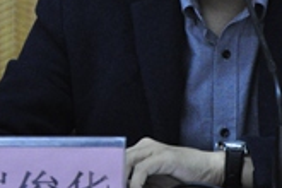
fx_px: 4471
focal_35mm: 571
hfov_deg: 3.6
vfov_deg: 2.4
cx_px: 145
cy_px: -38
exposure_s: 1/100
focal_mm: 105
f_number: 5.6
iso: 1600
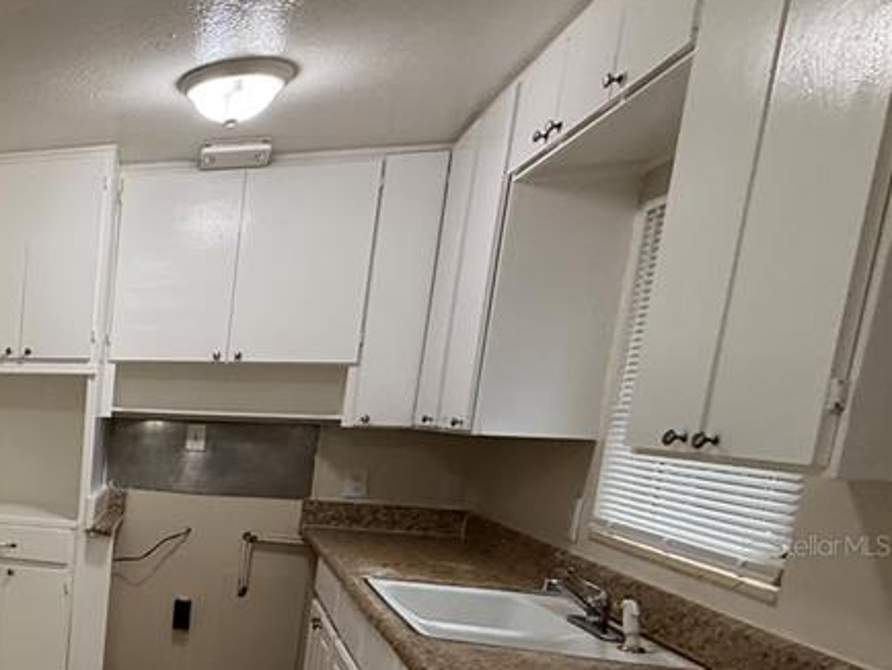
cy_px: 545
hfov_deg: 40.5
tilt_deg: -9.6
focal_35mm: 33
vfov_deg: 41.0
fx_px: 851
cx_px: -156
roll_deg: +0.0
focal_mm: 2.22
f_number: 2.2
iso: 200
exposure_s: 1/60
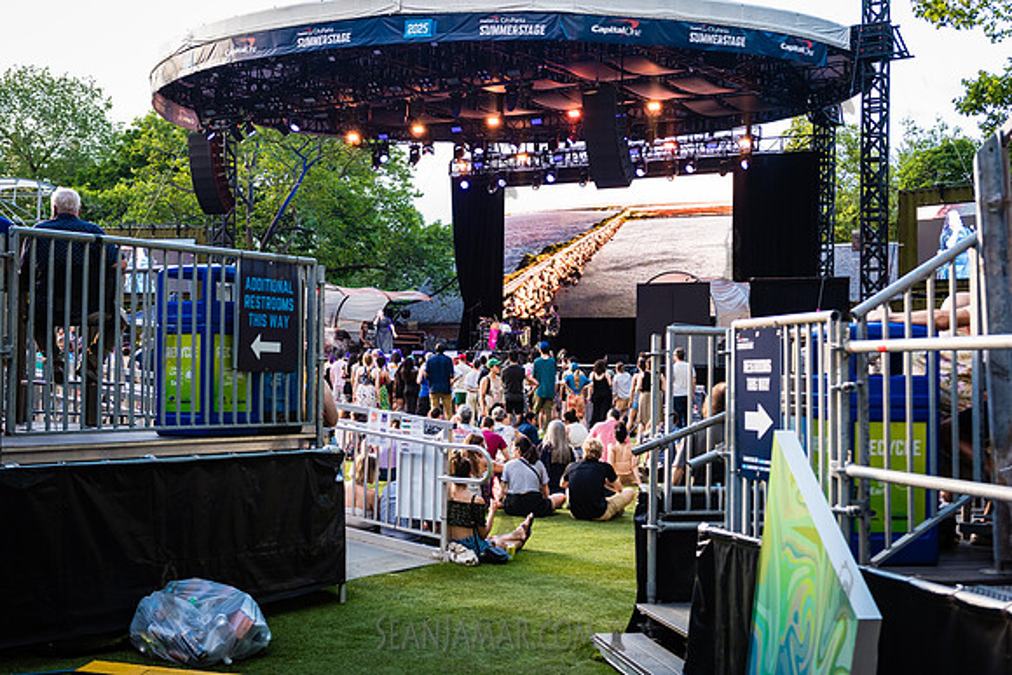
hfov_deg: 38.4
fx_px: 1452
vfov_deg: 26.2
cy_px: 337
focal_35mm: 52
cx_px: 497
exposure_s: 1/200
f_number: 3.5
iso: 1000
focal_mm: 50
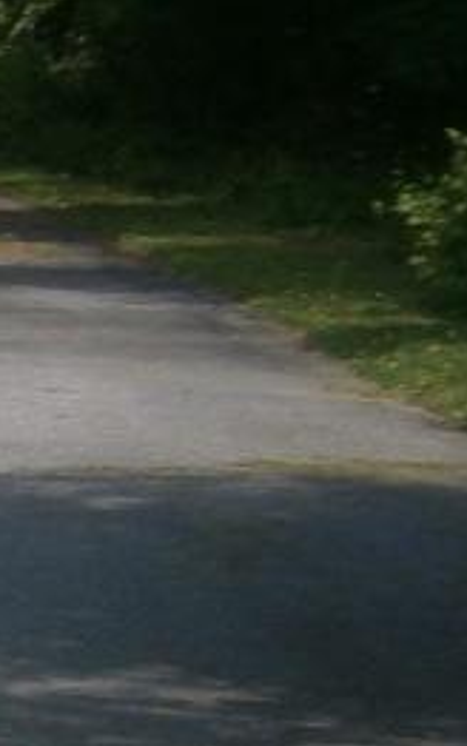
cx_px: -1560
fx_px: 5574
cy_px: 299
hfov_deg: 4.3
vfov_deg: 7.7
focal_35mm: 274
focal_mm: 8.3
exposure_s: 1/100
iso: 80
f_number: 9.7
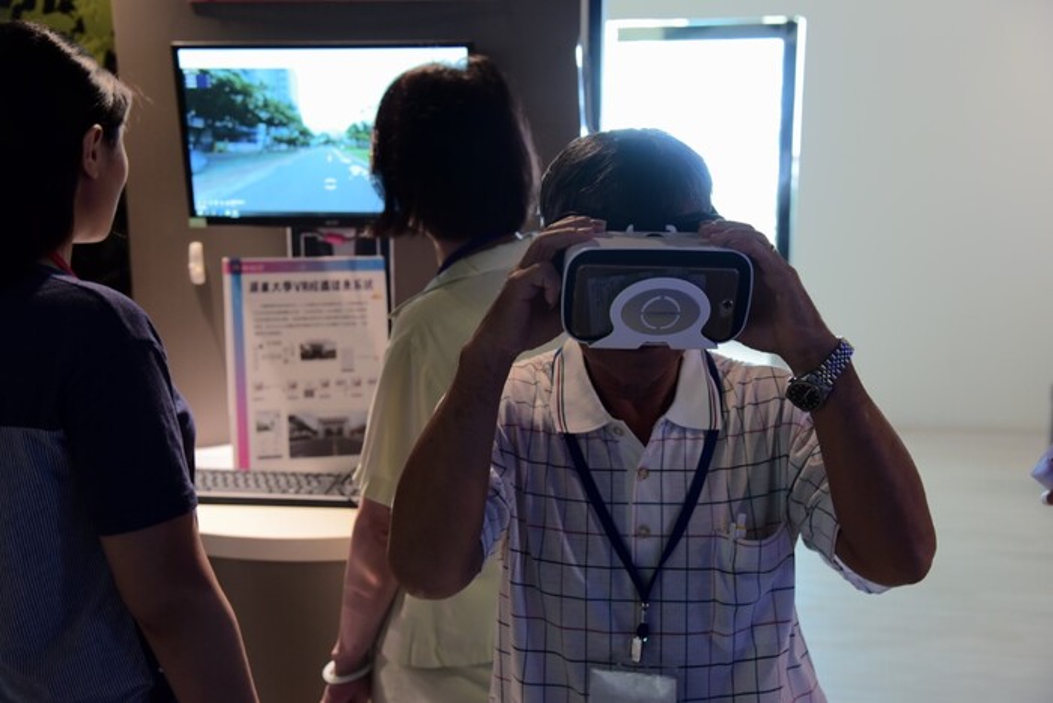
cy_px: 352
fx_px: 1287
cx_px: 526
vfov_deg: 30.5
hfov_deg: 44.5
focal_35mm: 44
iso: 2000
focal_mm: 44
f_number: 4.5
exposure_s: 1/50
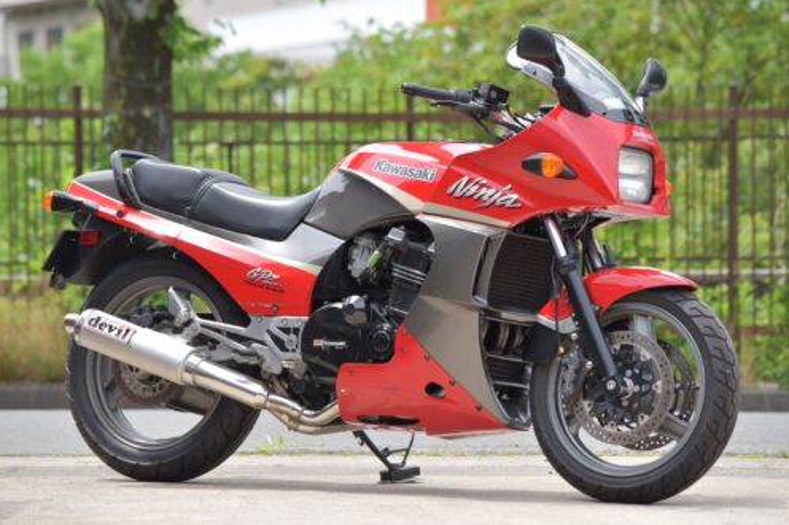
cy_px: 260
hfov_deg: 10.4
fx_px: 4315
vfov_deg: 7.0
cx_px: 396
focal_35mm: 197
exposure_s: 1/500
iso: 250
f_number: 5.6
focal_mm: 130
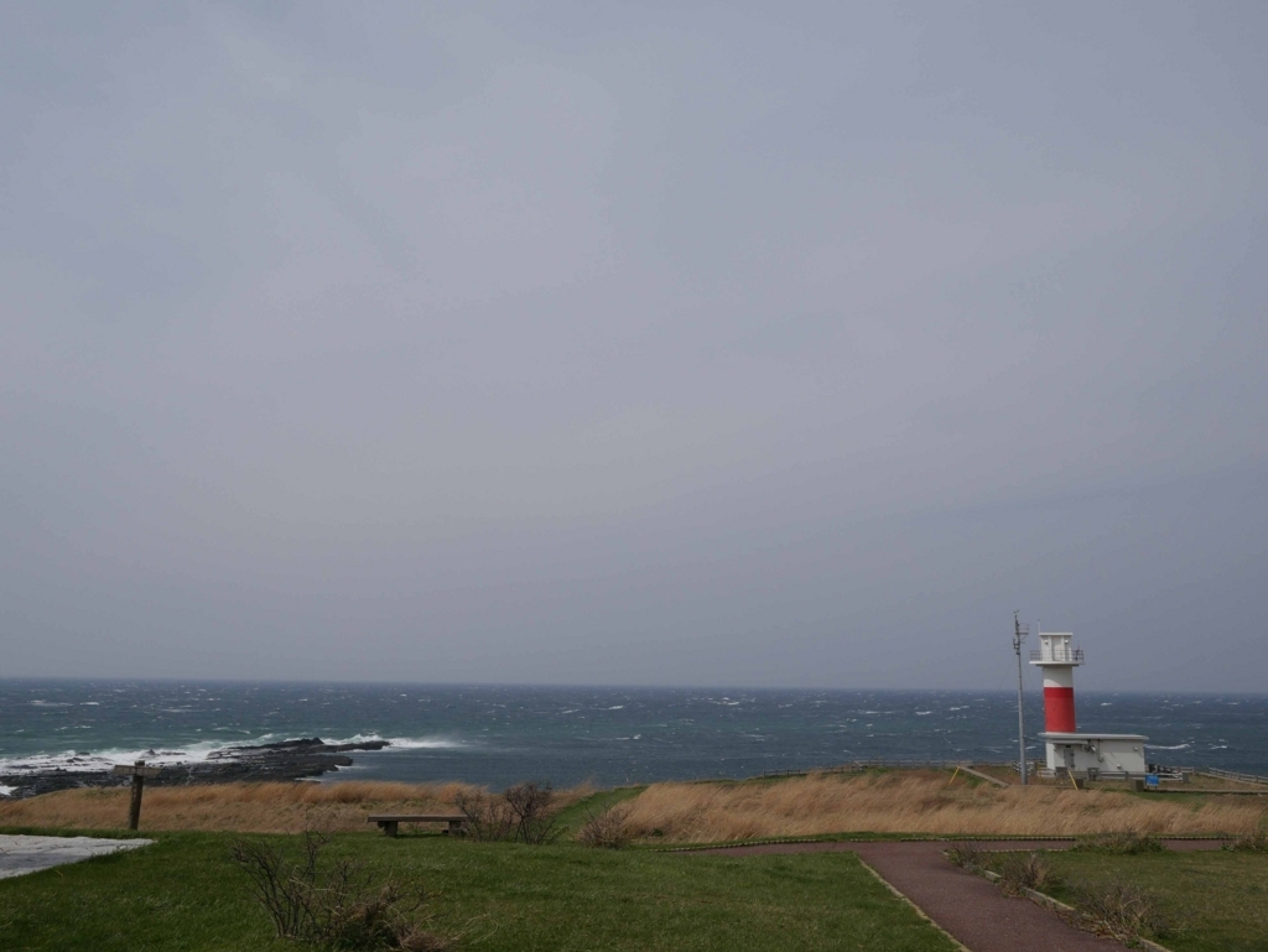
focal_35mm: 30
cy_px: 476
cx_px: 634
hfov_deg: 59.9
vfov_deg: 46.8
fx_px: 1099
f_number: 6.3
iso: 200
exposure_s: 1/1600
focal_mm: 15
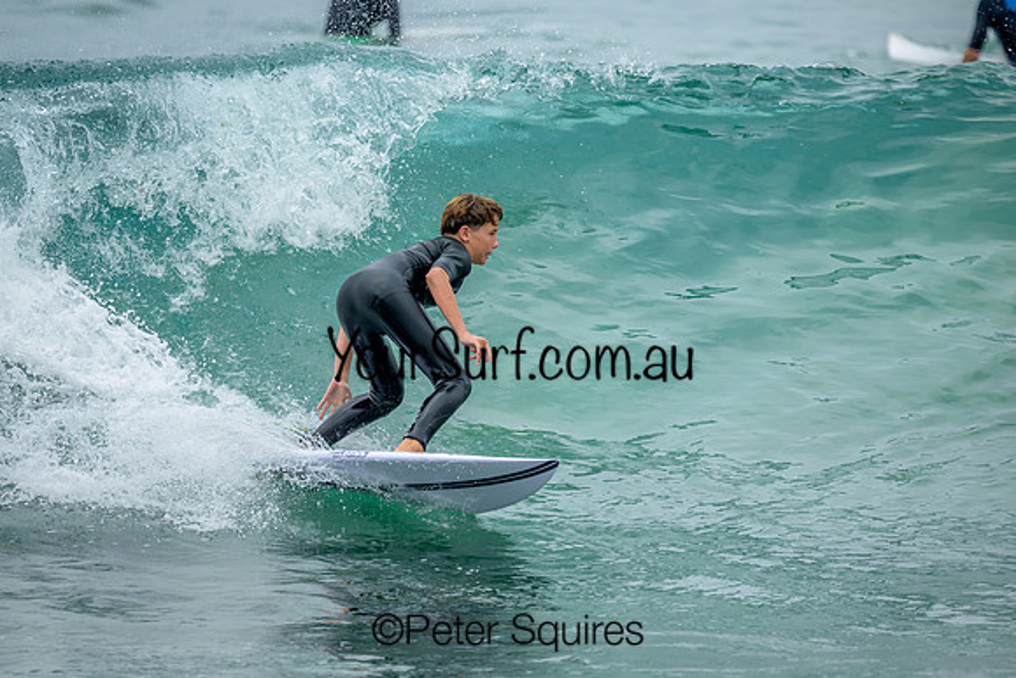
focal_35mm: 826
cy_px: 347
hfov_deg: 2.5
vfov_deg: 1.7
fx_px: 23322
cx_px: 491
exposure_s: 1/2000
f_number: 6.3
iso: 400
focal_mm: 800
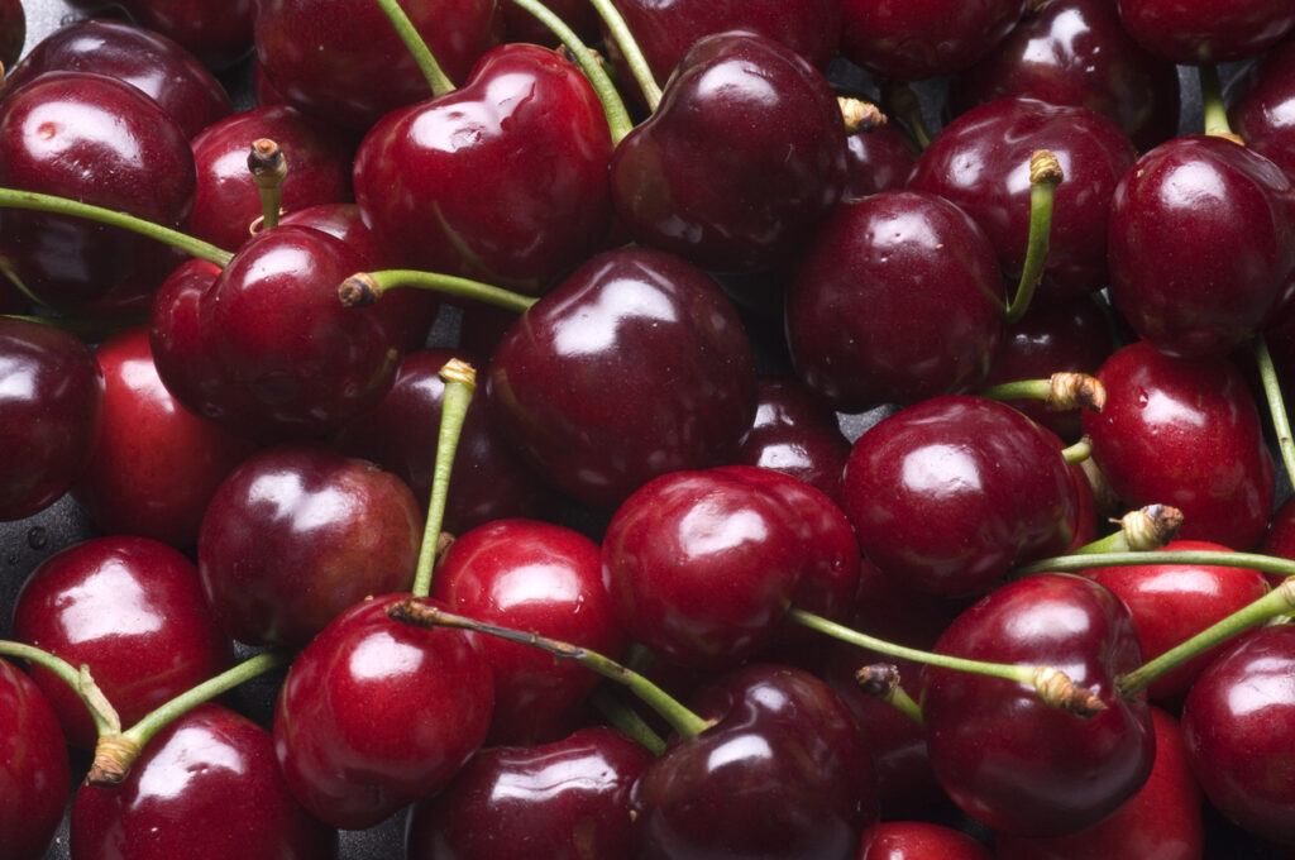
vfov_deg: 8.7
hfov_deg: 13.1
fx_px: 5658
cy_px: 430
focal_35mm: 158
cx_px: 648
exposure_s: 1/125
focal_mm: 105
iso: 100
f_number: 20
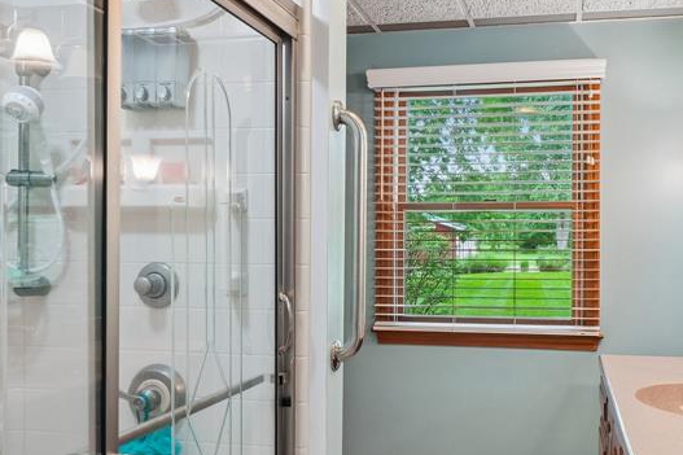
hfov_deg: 53.9
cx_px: 424
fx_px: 664
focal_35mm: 35
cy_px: 249
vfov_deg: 37.8
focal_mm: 12
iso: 400
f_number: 8
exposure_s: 1/10
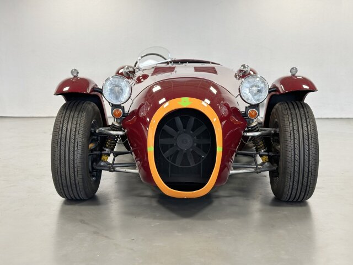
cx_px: 176
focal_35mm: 48
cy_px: 132
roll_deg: +0.0
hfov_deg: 39.7
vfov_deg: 30.3
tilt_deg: -8.1
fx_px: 489
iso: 100
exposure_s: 1/50
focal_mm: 6.86
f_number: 1.78
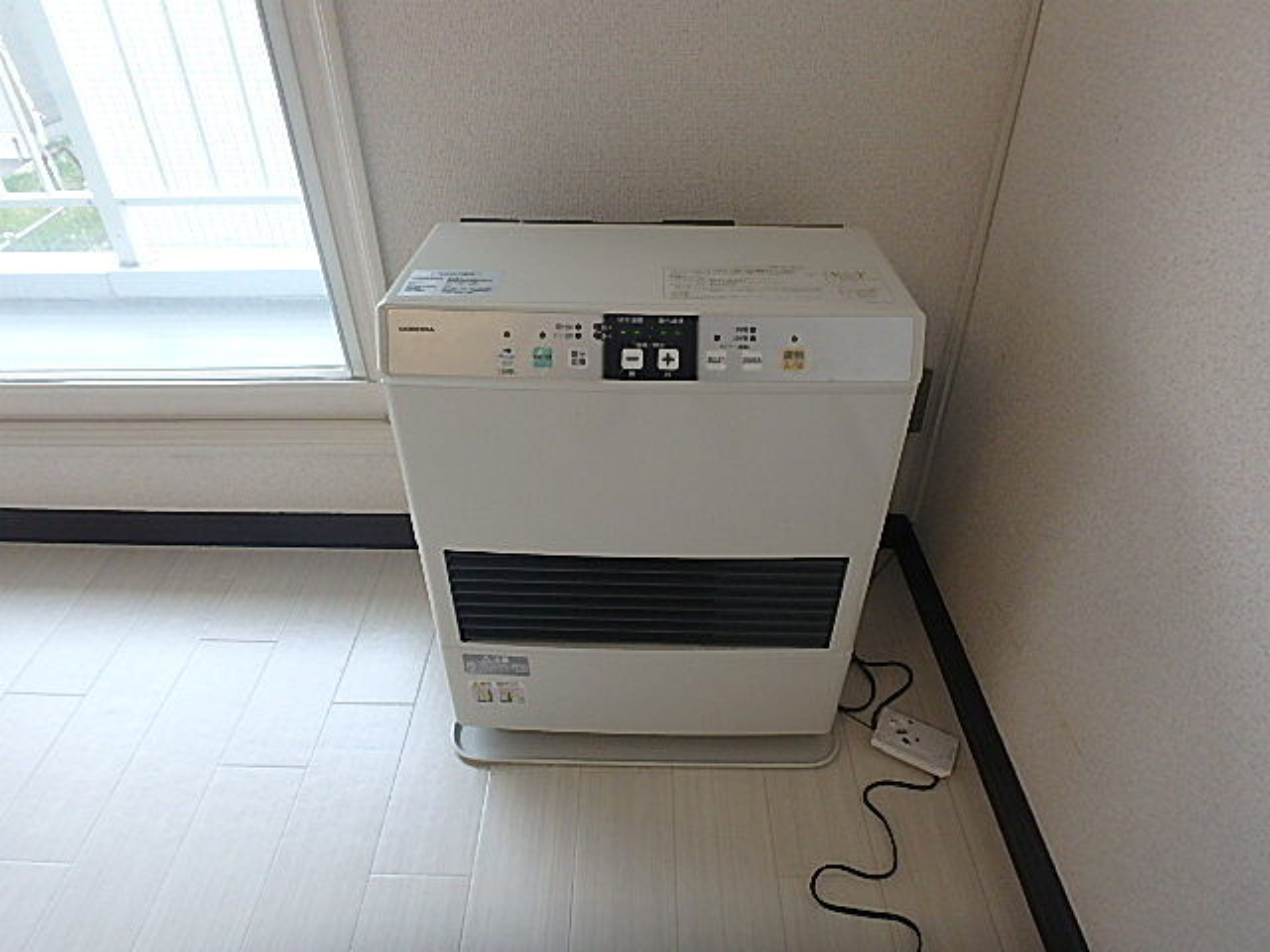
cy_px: 476
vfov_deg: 63.4
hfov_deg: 79.0
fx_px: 770
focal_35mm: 21
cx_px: 635
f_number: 3.5
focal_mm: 3.7
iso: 200
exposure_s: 1/40
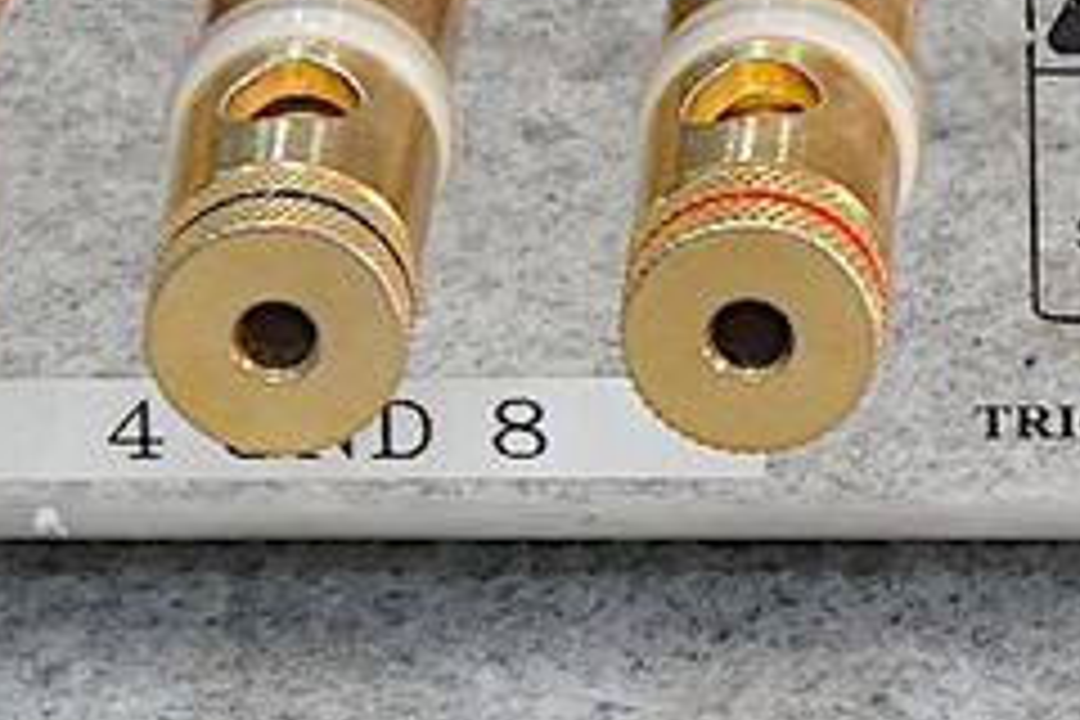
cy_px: 144
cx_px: 1382
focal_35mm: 770
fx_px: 23098
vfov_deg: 1.8
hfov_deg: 2.7
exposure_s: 1/20
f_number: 5.6
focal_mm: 33.2
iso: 200
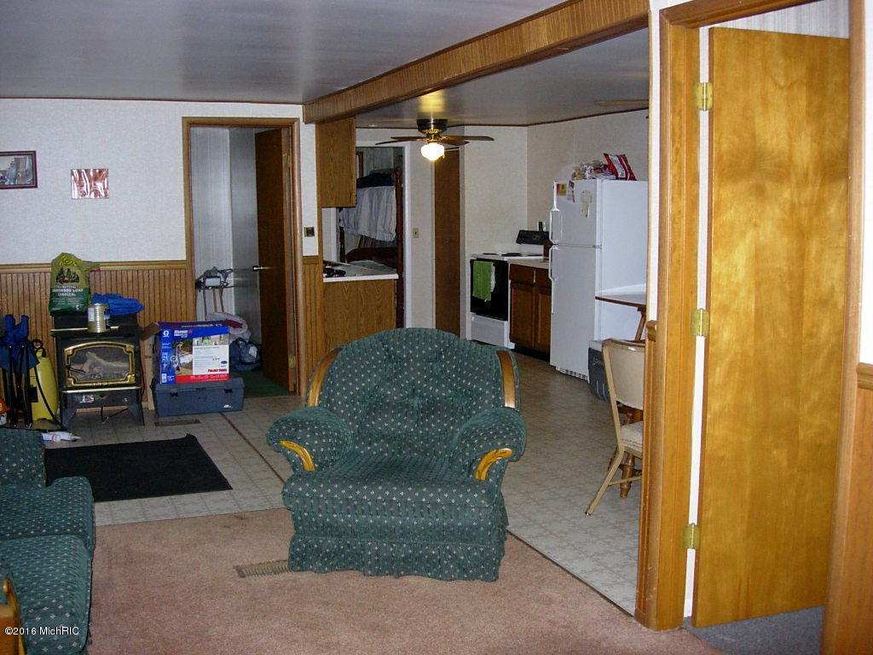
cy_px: 328
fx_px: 958
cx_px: 436
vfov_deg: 37.7
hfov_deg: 49.0
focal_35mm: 38
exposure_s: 1/161
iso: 200
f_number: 2.8
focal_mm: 7.8
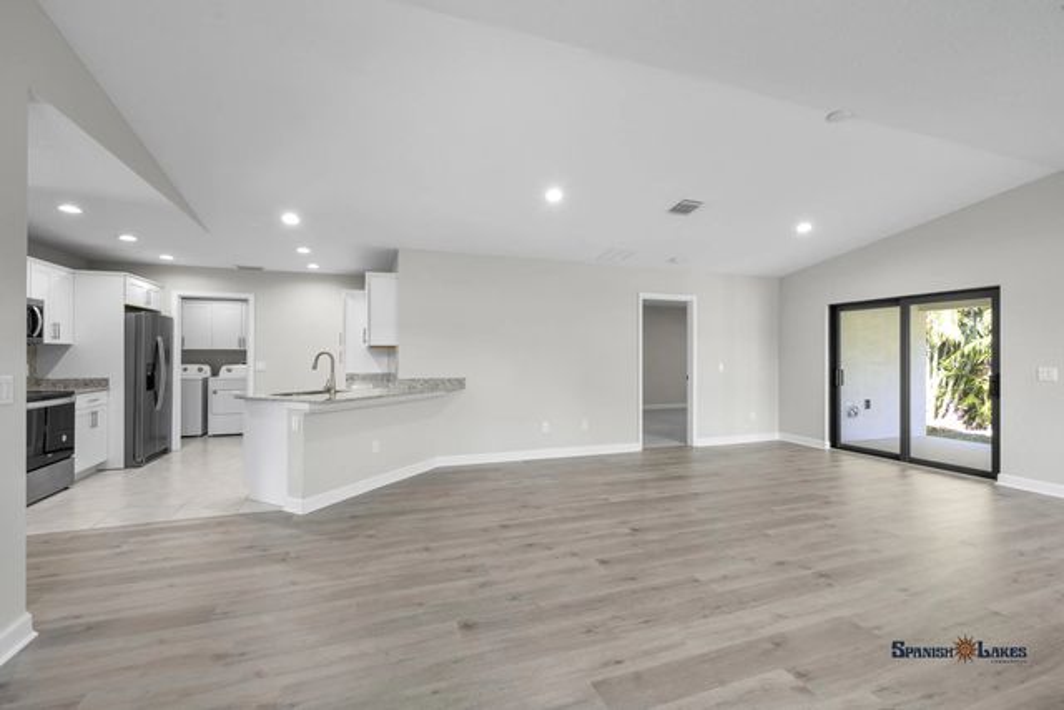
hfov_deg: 98.5
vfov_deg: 75.5
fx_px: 458
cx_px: 532
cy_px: 355
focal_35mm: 16
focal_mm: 15.5
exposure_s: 1/15
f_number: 9.5
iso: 500
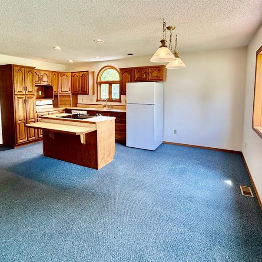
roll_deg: +0.1
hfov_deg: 72.1
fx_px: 180
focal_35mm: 21
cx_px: 122
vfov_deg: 71.4
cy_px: 105
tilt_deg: -4.2
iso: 200
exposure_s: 1/120
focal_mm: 2.22
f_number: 2.2
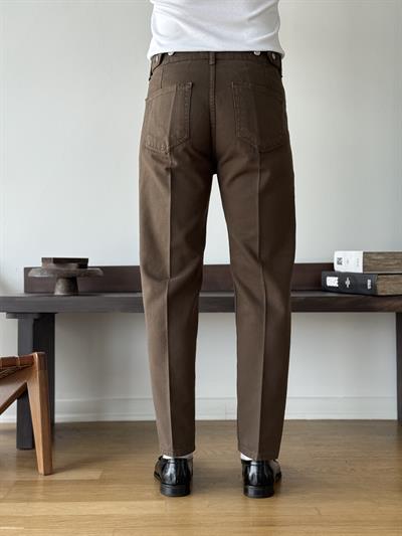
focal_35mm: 48
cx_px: 201
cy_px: 268
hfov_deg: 30.3
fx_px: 743
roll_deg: +0.2
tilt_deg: -0.8
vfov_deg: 39.6
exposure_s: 1/276
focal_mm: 6.76
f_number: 1.78
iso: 80
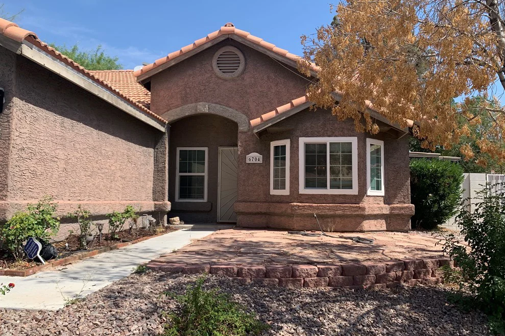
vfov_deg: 46.4
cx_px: 253
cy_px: 167
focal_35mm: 28
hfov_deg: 65.5
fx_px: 393
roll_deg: -1.4
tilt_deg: +5.3
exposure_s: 1/1748
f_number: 1.8
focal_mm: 4.25
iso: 25
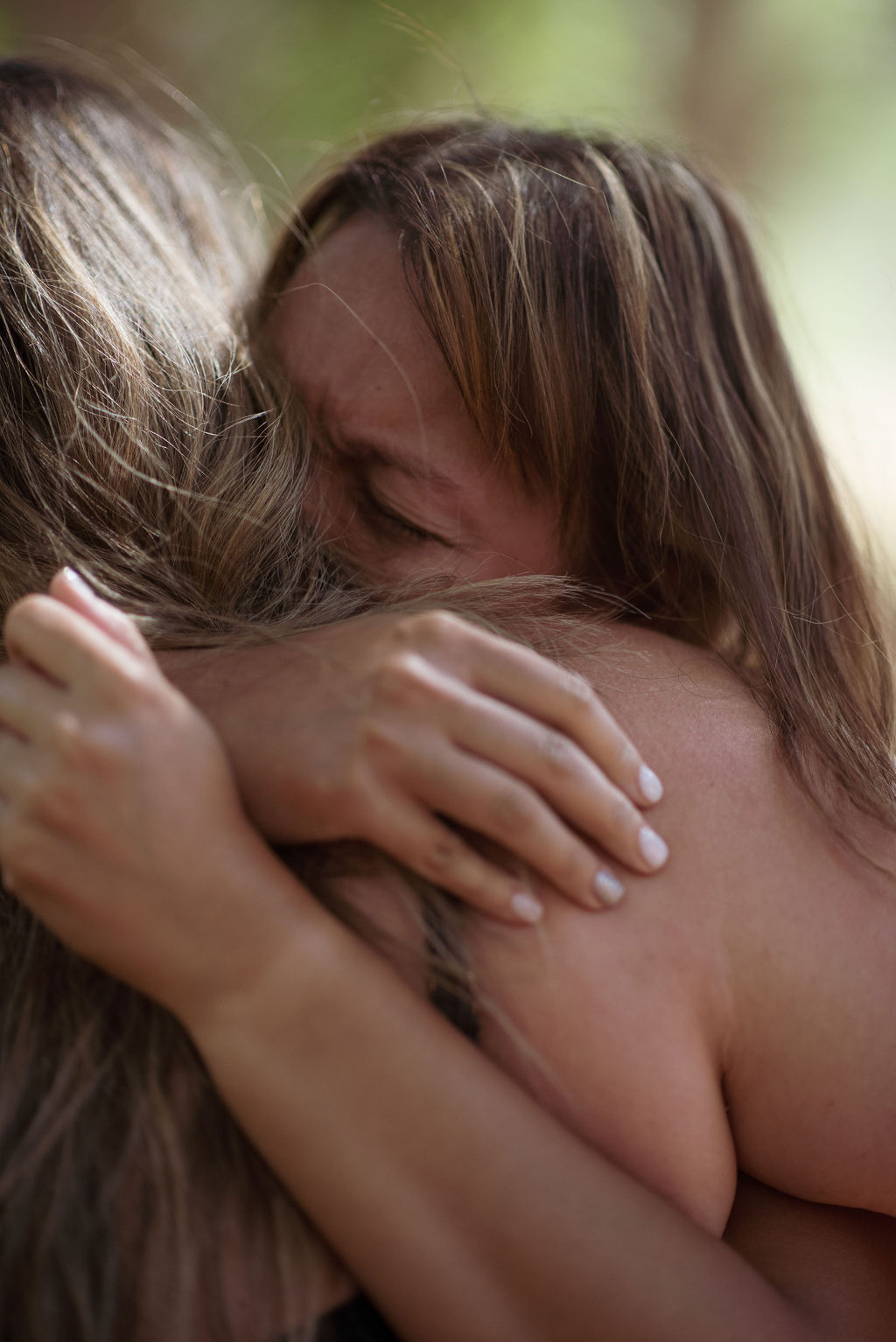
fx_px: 3170
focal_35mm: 85
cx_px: 448
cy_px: 671
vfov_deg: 23.9
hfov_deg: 16.1
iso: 800
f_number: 1.4
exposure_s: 1/1250
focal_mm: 85
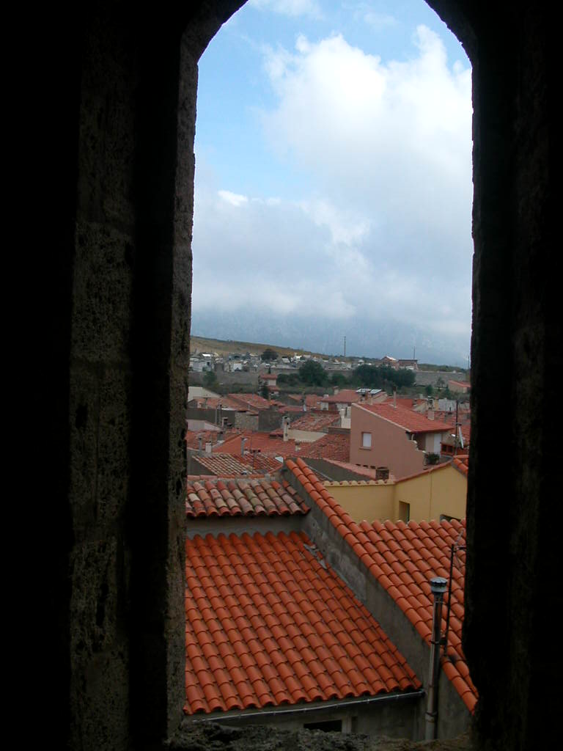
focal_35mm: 37
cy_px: 376
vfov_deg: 50.1
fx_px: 802
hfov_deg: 38.7
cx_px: 282
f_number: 4.5
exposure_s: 1/312
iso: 100
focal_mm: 5.6
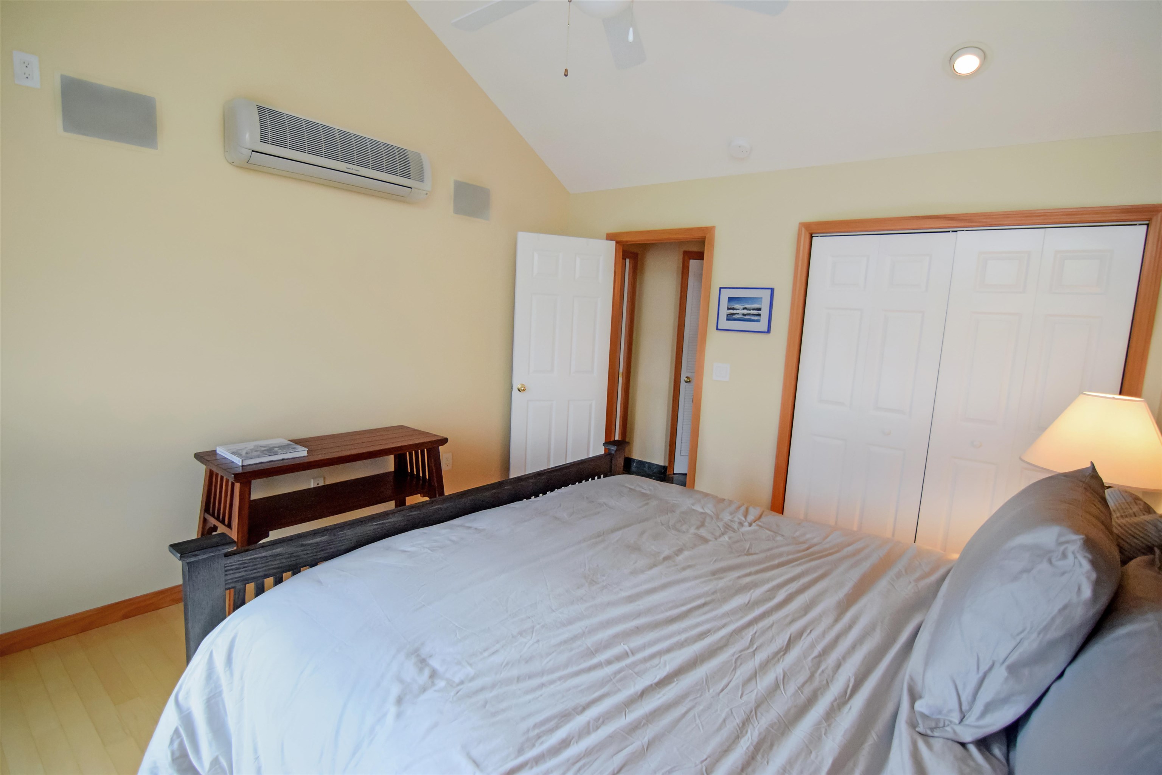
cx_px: 581
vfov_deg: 72.1
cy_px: 388
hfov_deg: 95.0
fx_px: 533
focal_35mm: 16
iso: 2800
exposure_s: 1/500
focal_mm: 11
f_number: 2.8
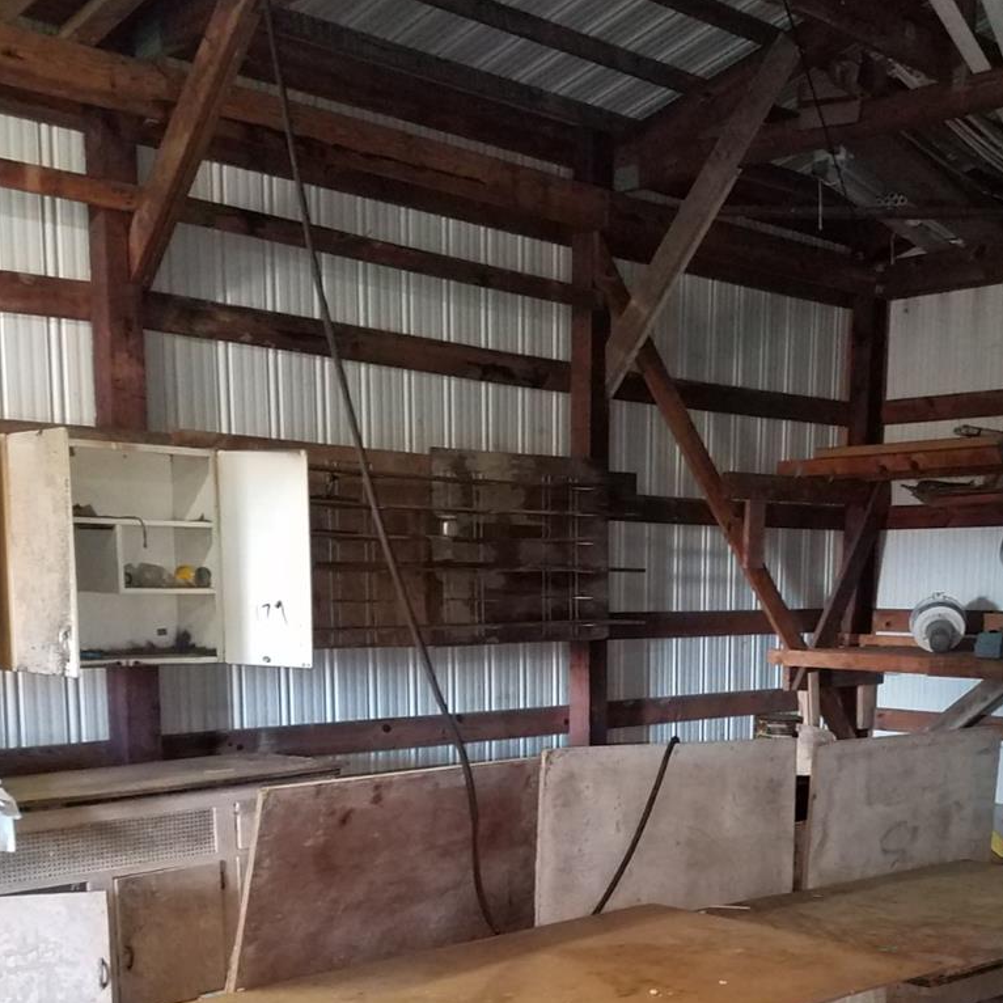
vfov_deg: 37.0
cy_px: 707
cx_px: 622
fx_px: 1475
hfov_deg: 37.3
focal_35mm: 45
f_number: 1.7
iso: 320
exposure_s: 1/10
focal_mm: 4.2
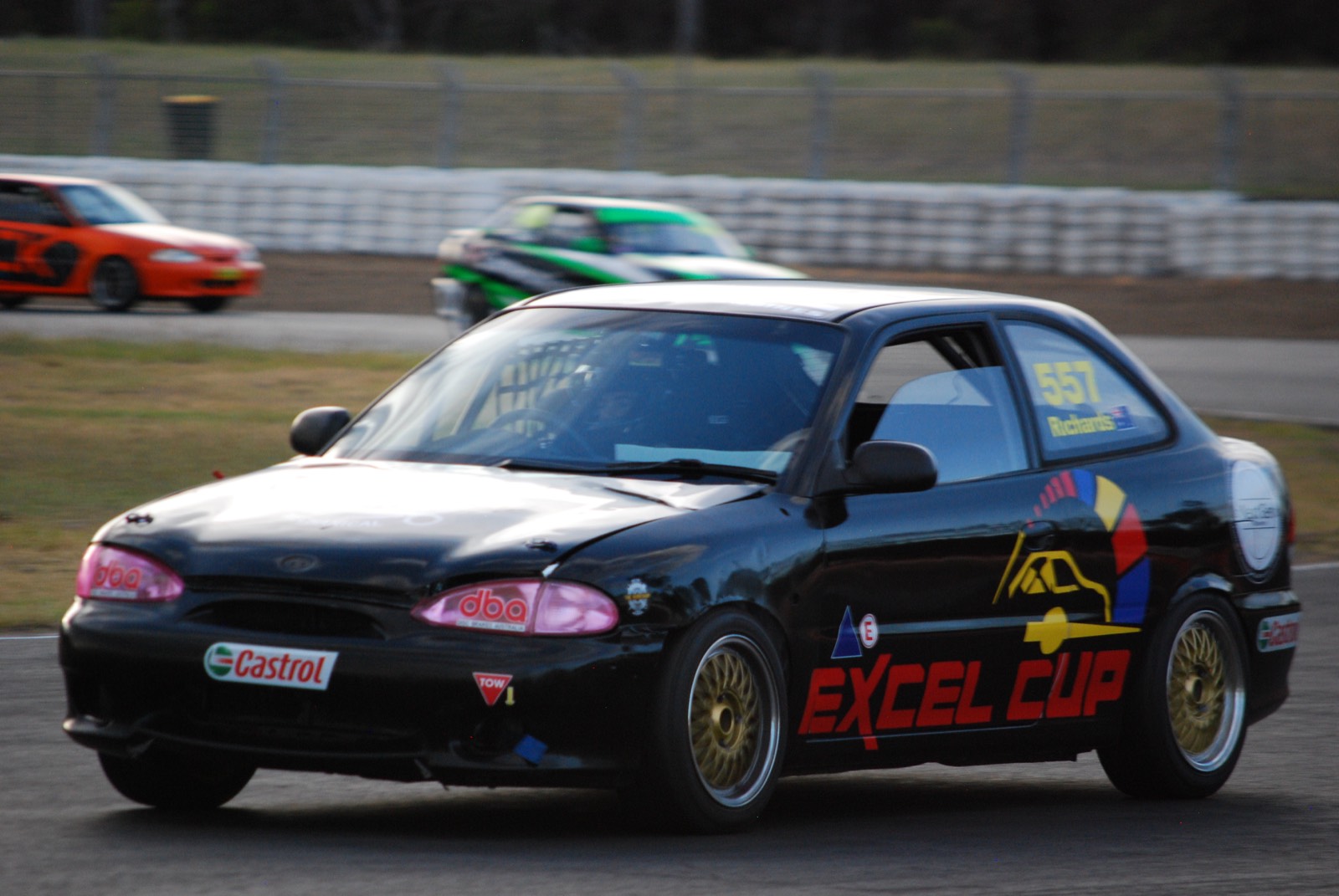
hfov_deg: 6.9
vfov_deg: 4.6
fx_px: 11171
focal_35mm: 300
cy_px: 448
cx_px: 670
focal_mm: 200
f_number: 5.6
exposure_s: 1/500
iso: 800
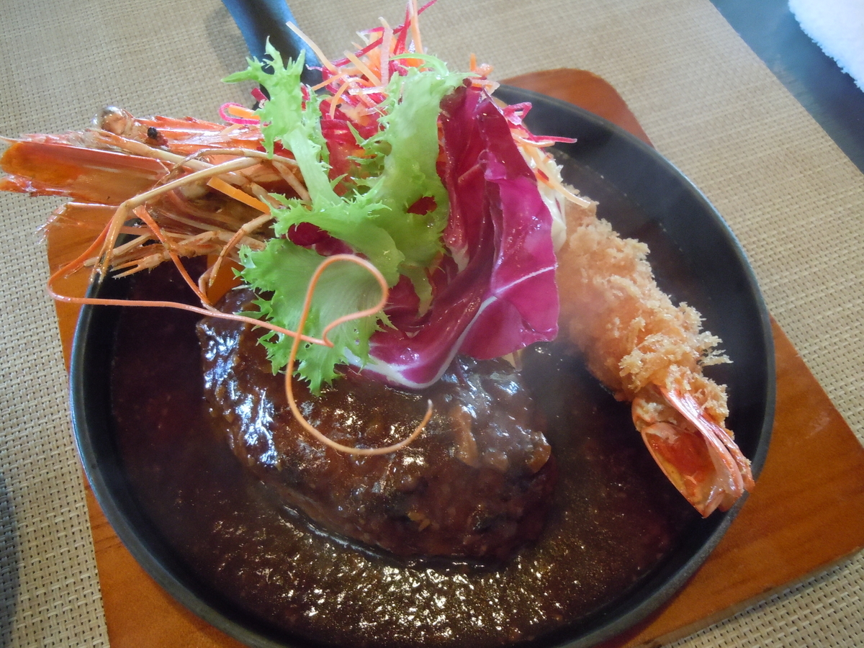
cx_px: 432
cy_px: 324
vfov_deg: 42.9
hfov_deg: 55.4
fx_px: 824
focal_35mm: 33
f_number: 4
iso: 800
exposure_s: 1/20
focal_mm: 5.9
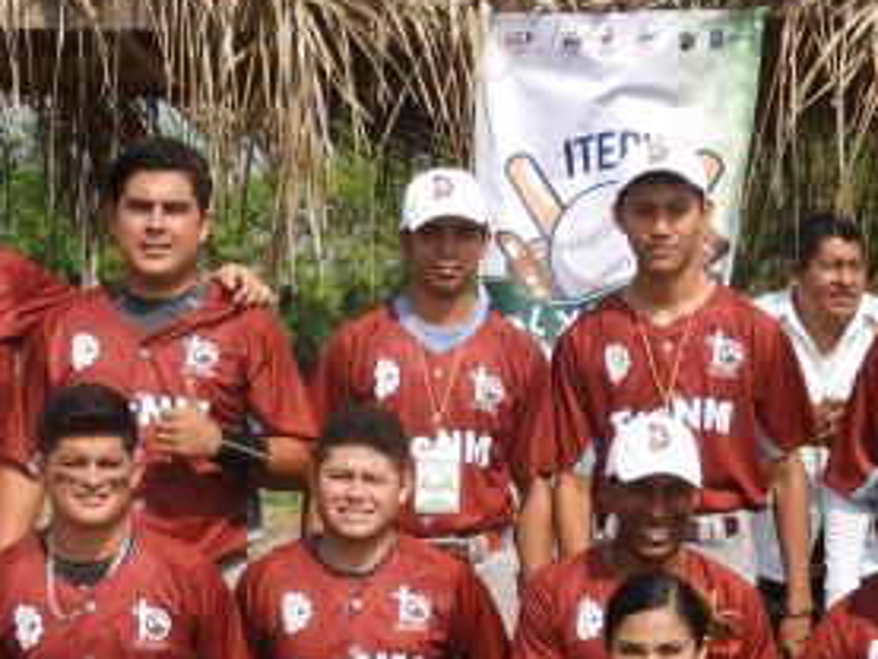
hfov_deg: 17.7
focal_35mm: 111
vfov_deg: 13.2
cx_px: 399
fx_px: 2817
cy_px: 640
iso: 100
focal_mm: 5.4
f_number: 3.5
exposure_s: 1/1250
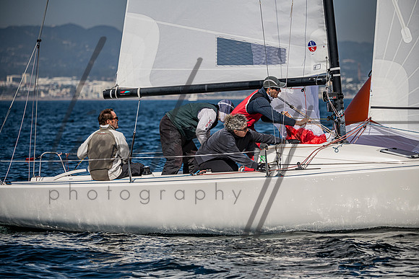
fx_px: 2270
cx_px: 210
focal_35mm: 195
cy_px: 140
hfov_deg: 10.5
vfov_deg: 7.0
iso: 400
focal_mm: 195
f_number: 5
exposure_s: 1/8000
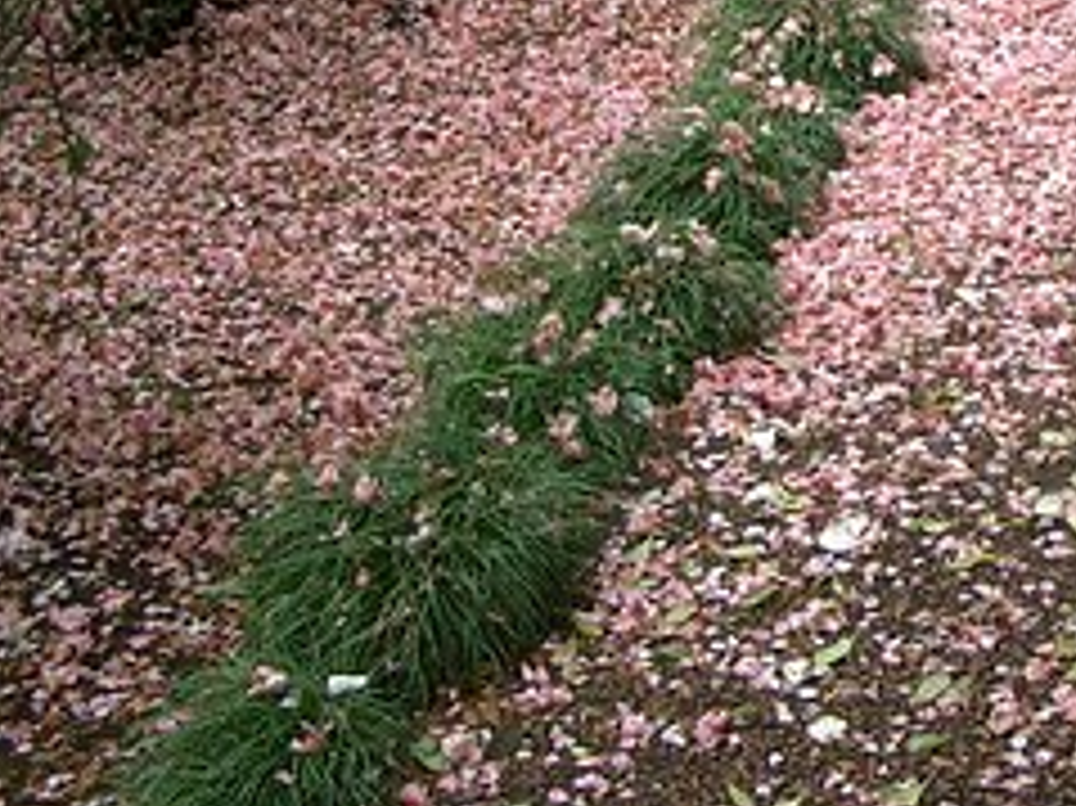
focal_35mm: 75
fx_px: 2330
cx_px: 909
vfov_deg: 19.3
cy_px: 86
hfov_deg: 25.4
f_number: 2.6
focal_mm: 5.8
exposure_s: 1/125
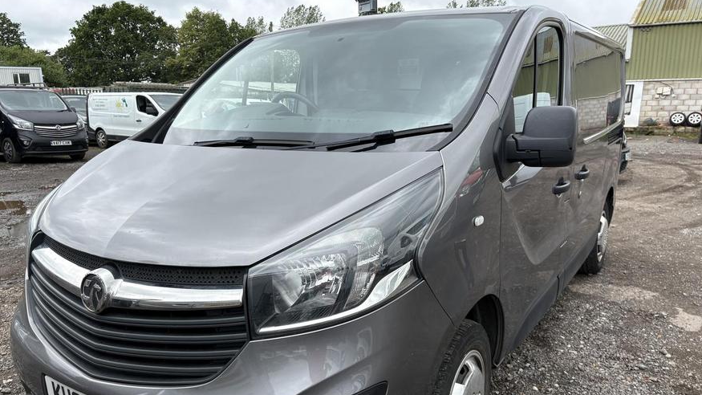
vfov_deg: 39.9
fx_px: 540
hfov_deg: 66.1
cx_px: 358
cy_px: 248
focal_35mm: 29
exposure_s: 1/1799
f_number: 1.6
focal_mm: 5.96
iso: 50
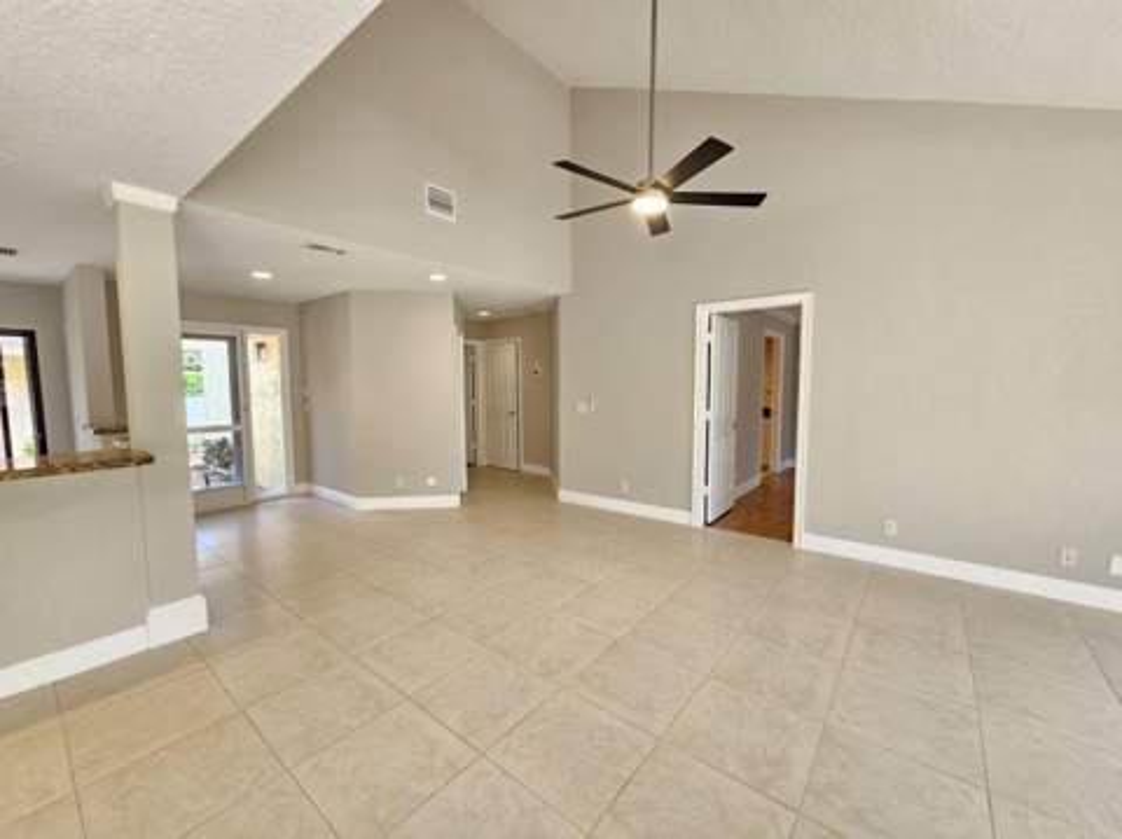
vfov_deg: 89.8
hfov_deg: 106.2
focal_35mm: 13
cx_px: 561
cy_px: 420
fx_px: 421
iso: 160
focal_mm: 2.2
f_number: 2.2
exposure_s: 1/60
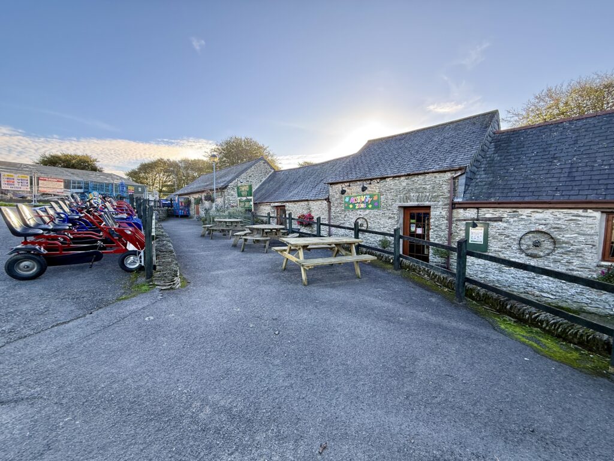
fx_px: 248
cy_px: 230
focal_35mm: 14
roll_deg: +0.9
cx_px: 307
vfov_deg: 85.7
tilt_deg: -3.1
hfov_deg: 102.1
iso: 64
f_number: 2.2
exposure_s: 1/196
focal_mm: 2.22
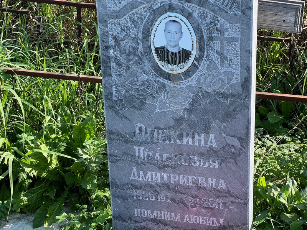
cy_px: 115
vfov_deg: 19.1
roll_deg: +3.6
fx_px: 683
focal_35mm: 77
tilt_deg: -25.1
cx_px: 154
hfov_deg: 25.3
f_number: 2.8
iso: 32
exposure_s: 1/174
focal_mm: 9
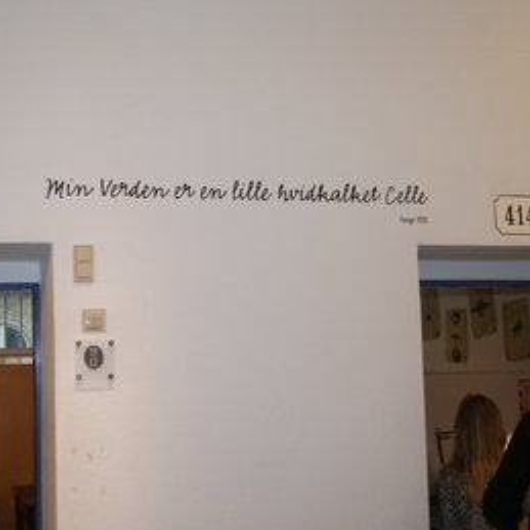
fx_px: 953
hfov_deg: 30.9
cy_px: 268
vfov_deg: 31.1
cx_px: 188
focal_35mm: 55
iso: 400
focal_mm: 28
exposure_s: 1/60
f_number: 4.5
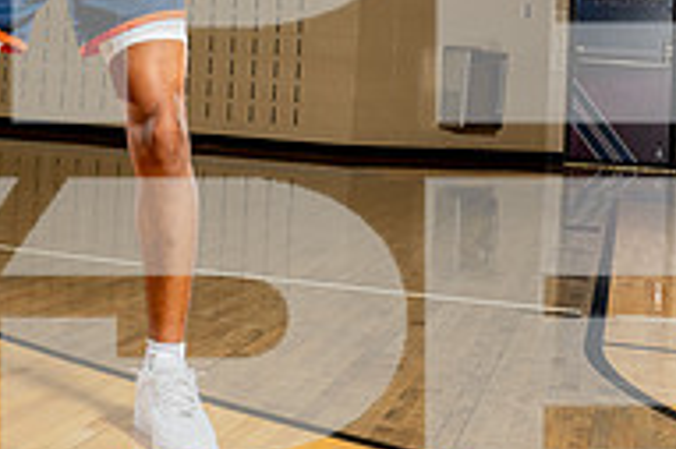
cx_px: -57
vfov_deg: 17.2
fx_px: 1426
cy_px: -62
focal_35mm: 76
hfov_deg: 24.9
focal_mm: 25
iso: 400
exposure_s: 1/250
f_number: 6.3
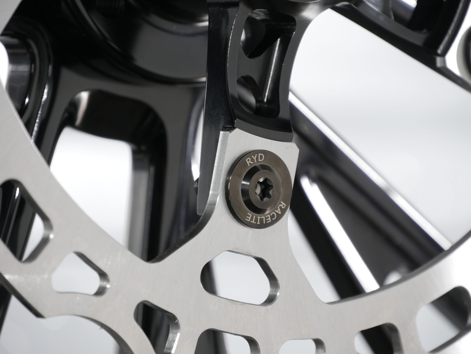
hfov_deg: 7.1
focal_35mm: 280
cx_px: 236
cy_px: 177
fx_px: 3811
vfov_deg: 5.3
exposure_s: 1/5
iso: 800
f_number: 5.6
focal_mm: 140
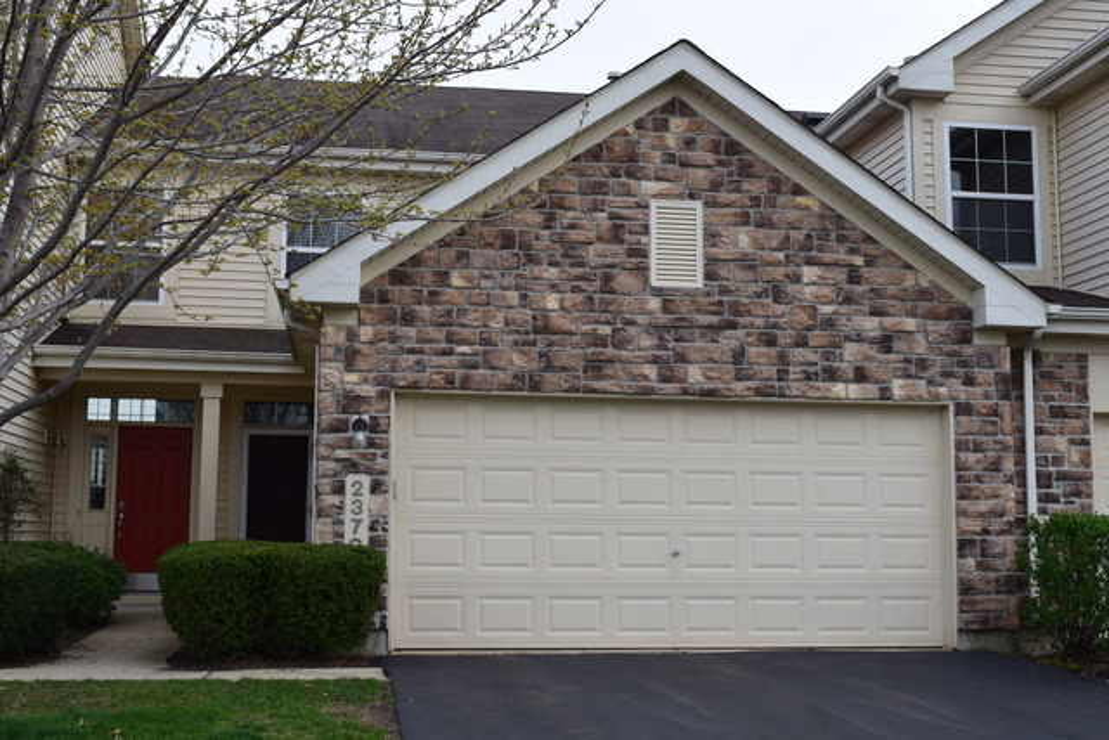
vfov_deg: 29.0
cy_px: 370
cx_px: 554
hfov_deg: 42.3
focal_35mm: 46
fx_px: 1433
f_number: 10
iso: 400
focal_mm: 31
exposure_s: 1/250
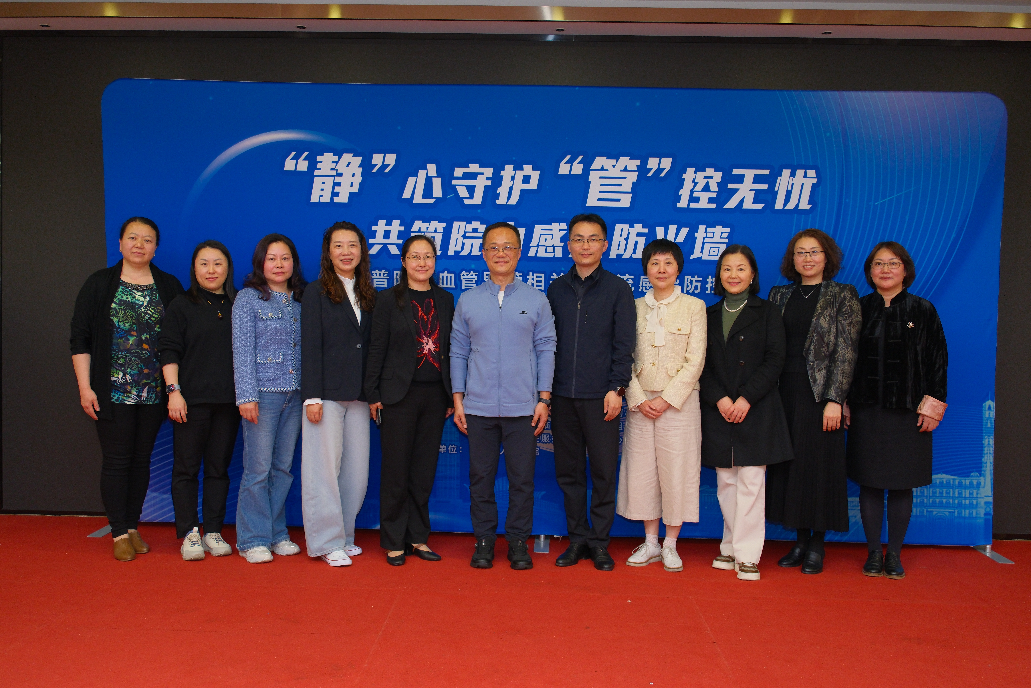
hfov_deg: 55.8
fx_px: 974
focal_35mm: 34
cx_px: 516
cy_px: 344
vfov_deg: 38.9
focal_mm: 22.4
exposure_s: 1/125
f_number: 2.8
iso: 1000
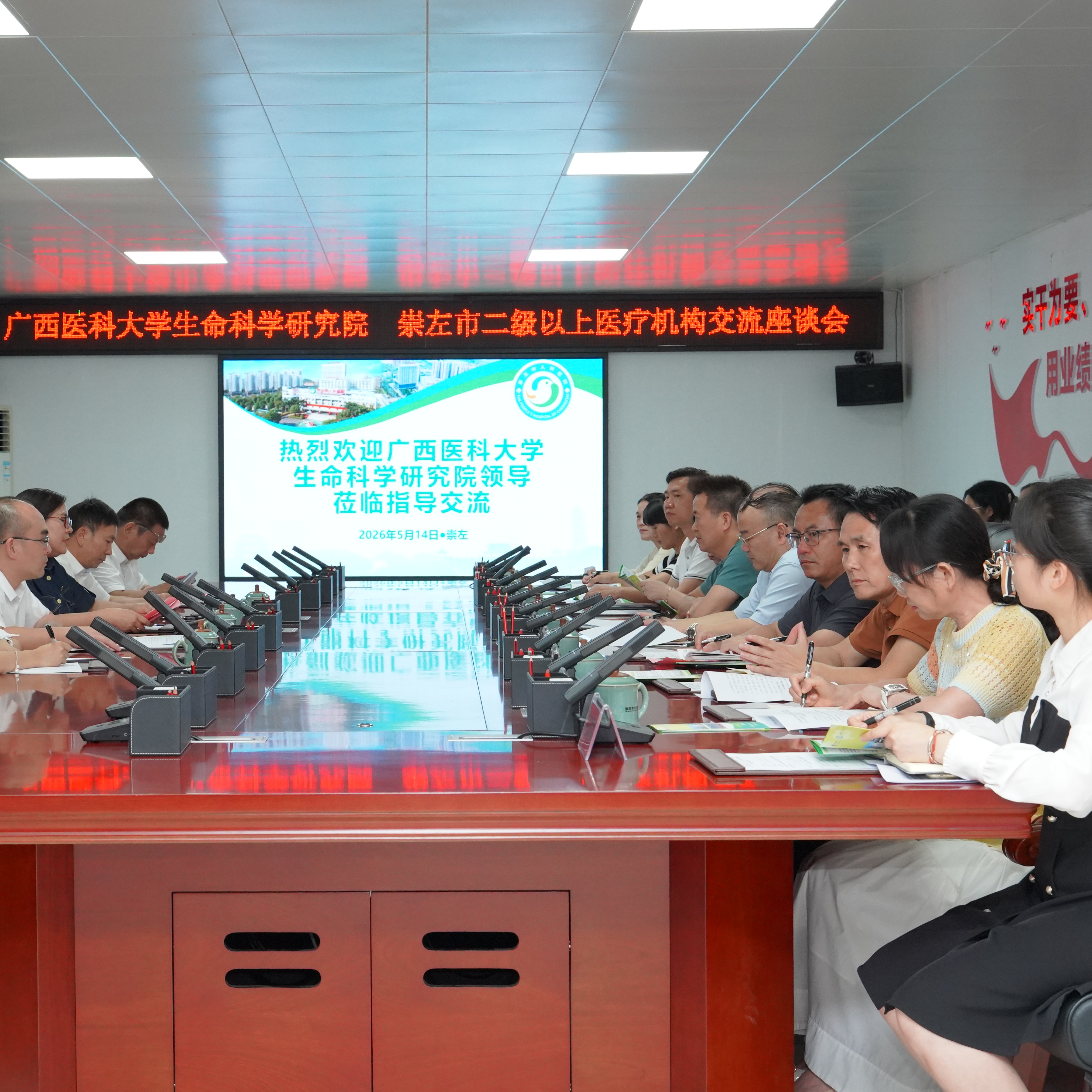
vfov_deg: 29.6
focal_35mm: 58
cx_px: 399
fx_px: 2070
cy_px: 547
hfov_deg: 29.4
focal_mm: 45
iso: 5000
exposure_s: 1/160
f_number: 7.1
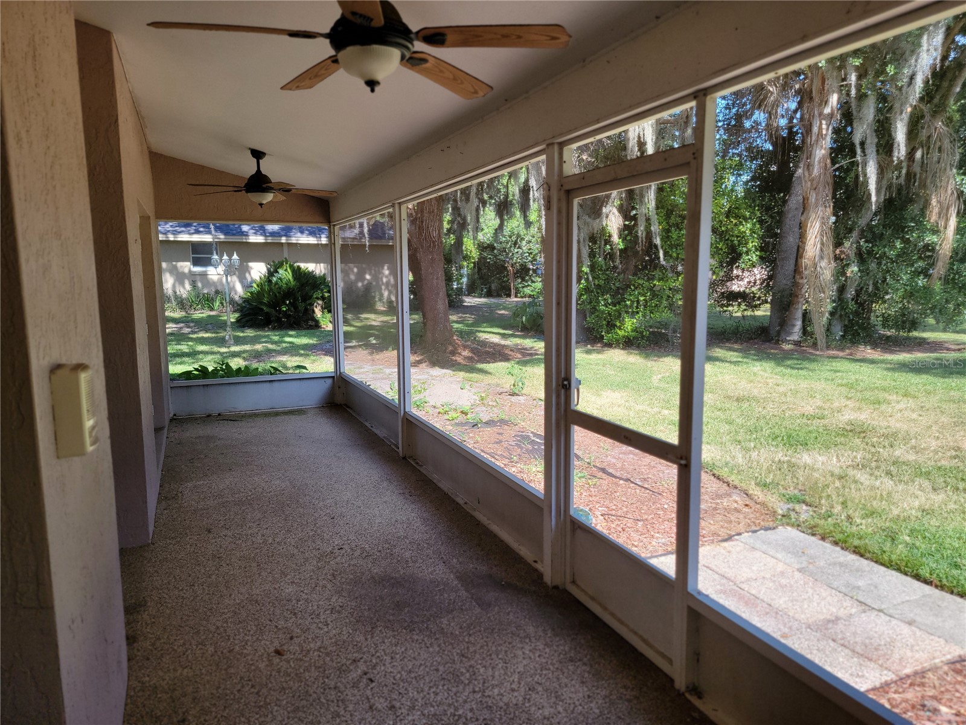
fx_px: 670
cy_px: 362
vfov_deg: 56.8
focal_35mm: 24
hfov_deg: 71.6
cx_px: 483
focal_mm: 6.7
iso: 20
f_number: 1.8
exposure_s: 1/120
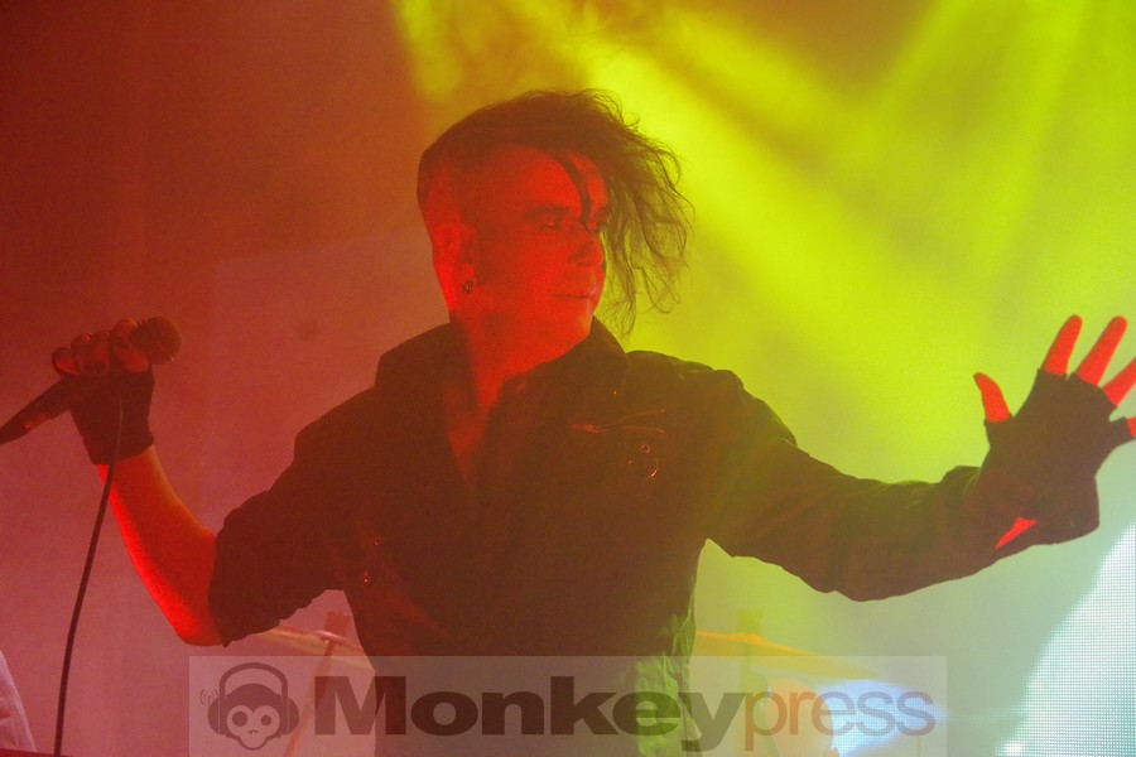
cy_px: 378
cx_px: 568
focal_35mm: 90
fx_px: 2840
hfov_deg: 22.6
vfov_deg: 15.2
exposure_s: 1/250
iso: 6400
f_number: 5.6
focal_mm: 60
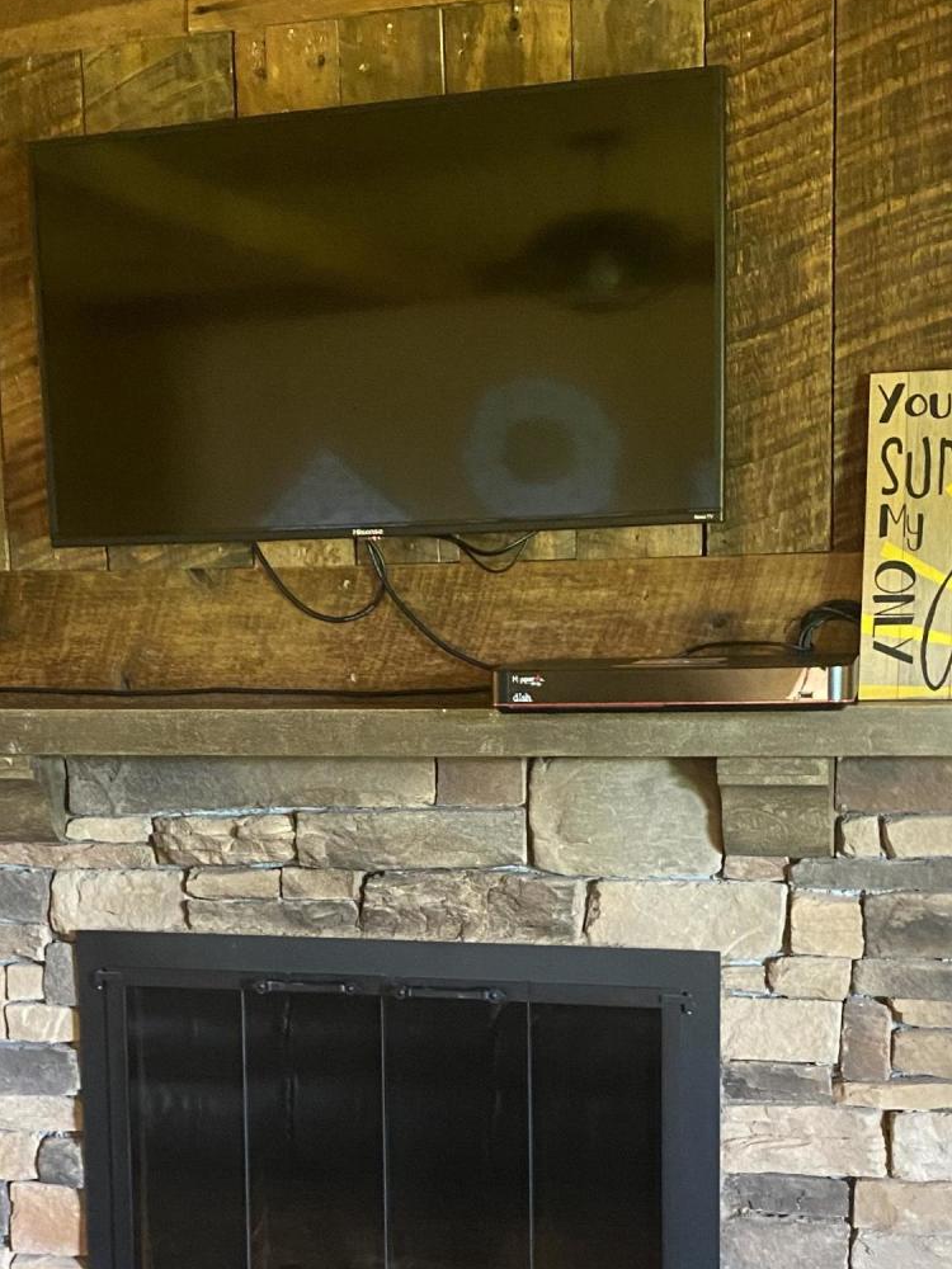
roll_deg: +1.3
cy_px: 935
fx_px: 1907
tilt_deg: -10.4
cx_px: 362
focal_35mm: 52
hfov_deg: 27.9
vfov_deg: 36.1
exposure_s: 1/30
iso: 640
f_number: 1.8
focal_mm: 4.25
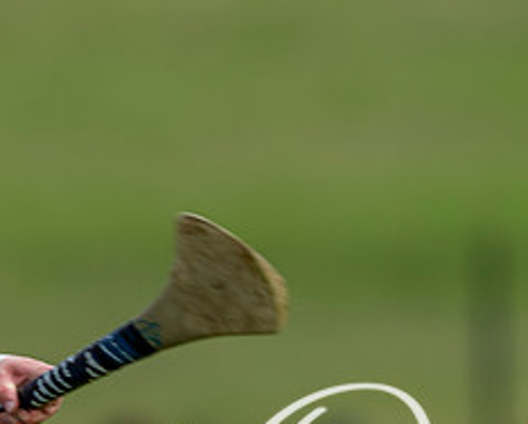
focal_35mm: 1045
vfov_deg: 1.5
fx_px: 16357
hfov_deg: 1.8
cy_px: 425
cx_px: -34
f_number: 2.8
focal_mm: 300
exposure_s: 1/1600
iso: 100
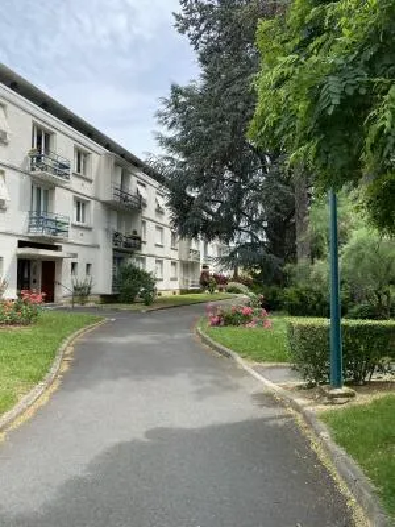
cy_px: 264
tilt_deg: +1.8
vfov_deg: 67.3
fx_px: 396
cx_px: 198
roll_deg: -0.8
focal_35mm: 26
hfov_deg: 53.1
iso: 32
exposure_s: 1/1218
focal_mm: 4.25
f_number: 1.8
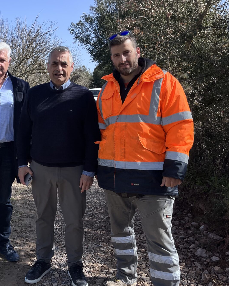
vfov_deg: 46.8
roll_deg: -0.6
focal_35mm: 39
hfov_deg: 35.9
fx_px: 330
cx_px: 22
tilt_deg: -8.6
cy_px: 146
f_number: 1.6
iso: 50
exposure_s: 1/2358
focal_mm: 5.1
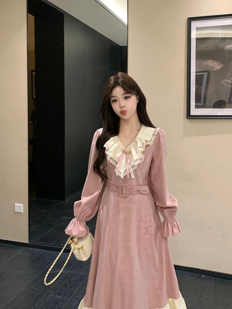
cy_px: 154
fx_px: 232
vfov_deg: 67.3
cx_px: 116
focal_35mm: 26
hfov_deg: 53.1
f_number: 1.8
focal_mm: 4.25
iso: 160
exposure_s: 1/49
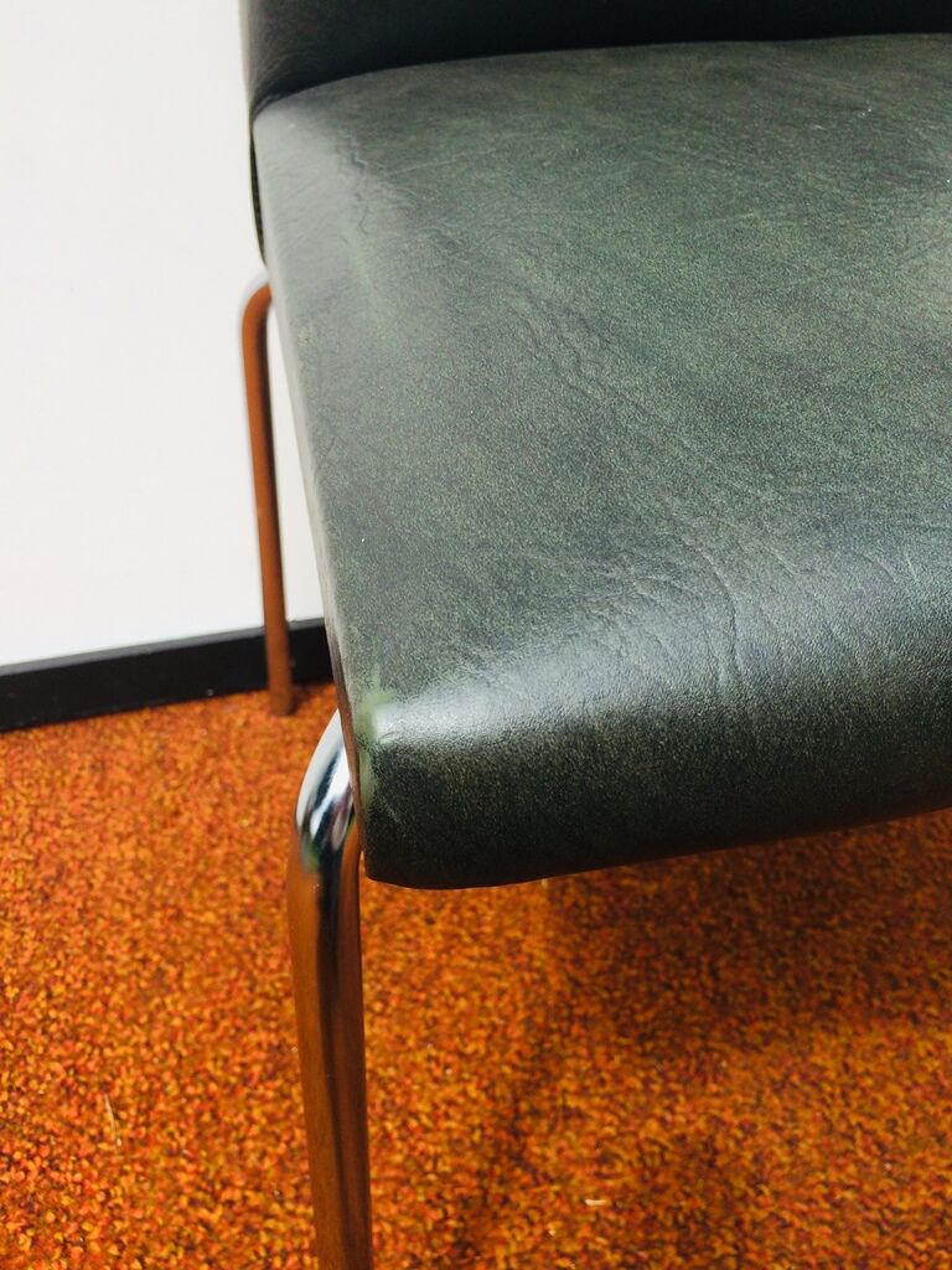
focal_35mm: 29
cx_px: 476
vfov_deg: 61.7
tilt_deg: -39.9
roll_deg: +2.0
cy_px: 635
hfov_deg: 48.2
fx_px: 1063
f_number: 2.2
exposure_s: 1/1414
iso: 32
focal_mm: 4.15
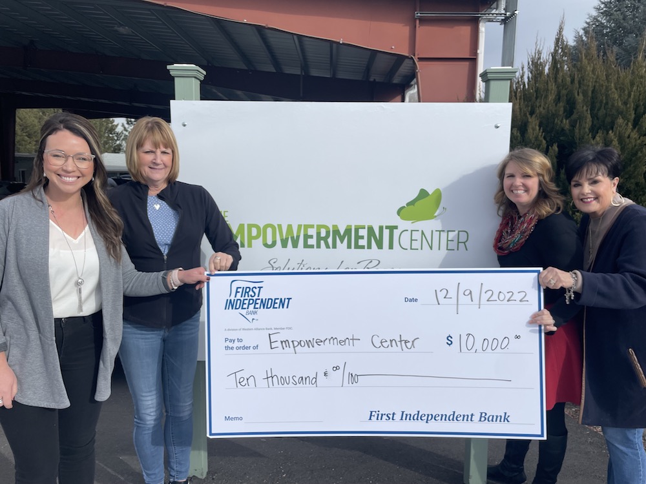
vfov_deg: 53.1
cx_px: 323
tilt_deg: -9.1
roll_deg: -0.2
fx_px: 485
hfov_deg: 67.3
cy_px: 242
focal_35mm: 26
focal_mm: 4.2
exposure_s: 1/3509
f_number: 1.6
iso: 32
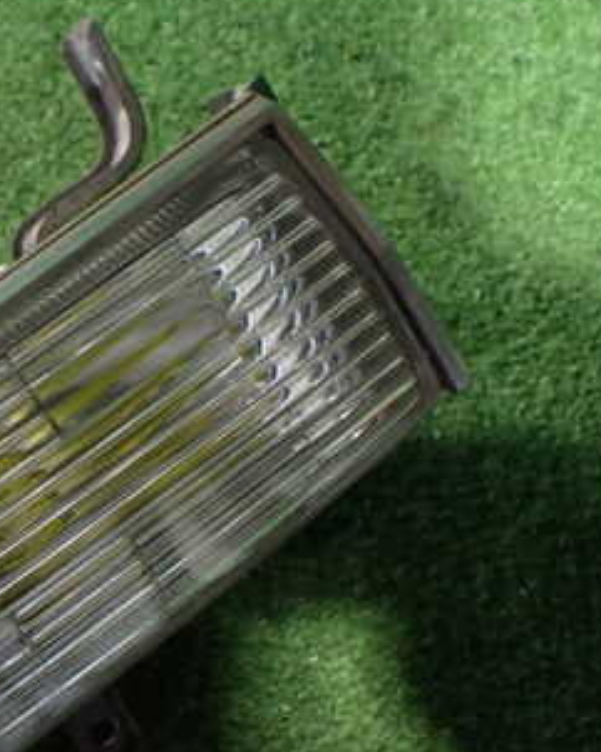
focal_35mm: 58
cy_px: 521
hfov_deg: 24.9
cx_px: -10
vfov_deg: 32.1
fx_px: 1291
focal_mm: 5.4
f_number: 2.3
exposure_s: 1/30
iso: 800
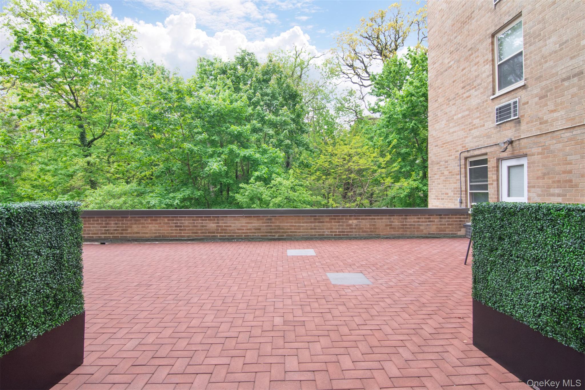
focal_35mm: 16
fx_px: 268
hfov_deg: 95.0
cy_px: 195
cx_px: 292
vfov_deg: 72.0
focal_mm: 11
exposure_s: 1/60
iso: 640
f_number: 13
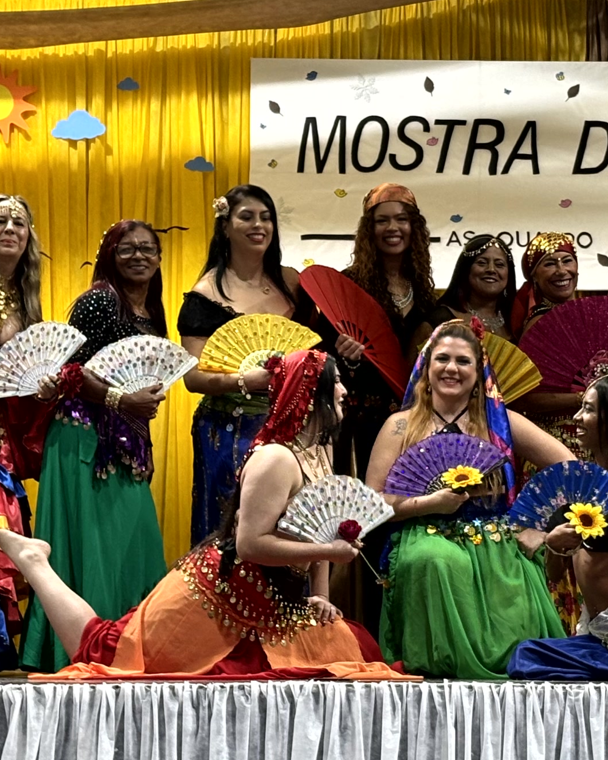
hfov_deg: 13.6
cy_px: 413
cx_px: 479
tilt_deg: +4.5
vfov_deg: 17.0
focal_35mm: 113
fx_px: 2541
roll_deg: -0.1
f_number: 1.6
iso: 125
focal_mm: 5.96
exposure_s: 1/40
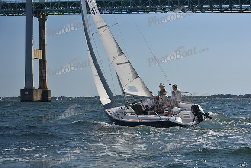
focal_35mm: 70
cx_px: 126
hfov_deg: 28.8
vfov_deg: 19.5
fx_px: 488
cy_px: 84
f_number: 7.1
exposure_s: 1/1000
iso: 250
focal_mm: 70
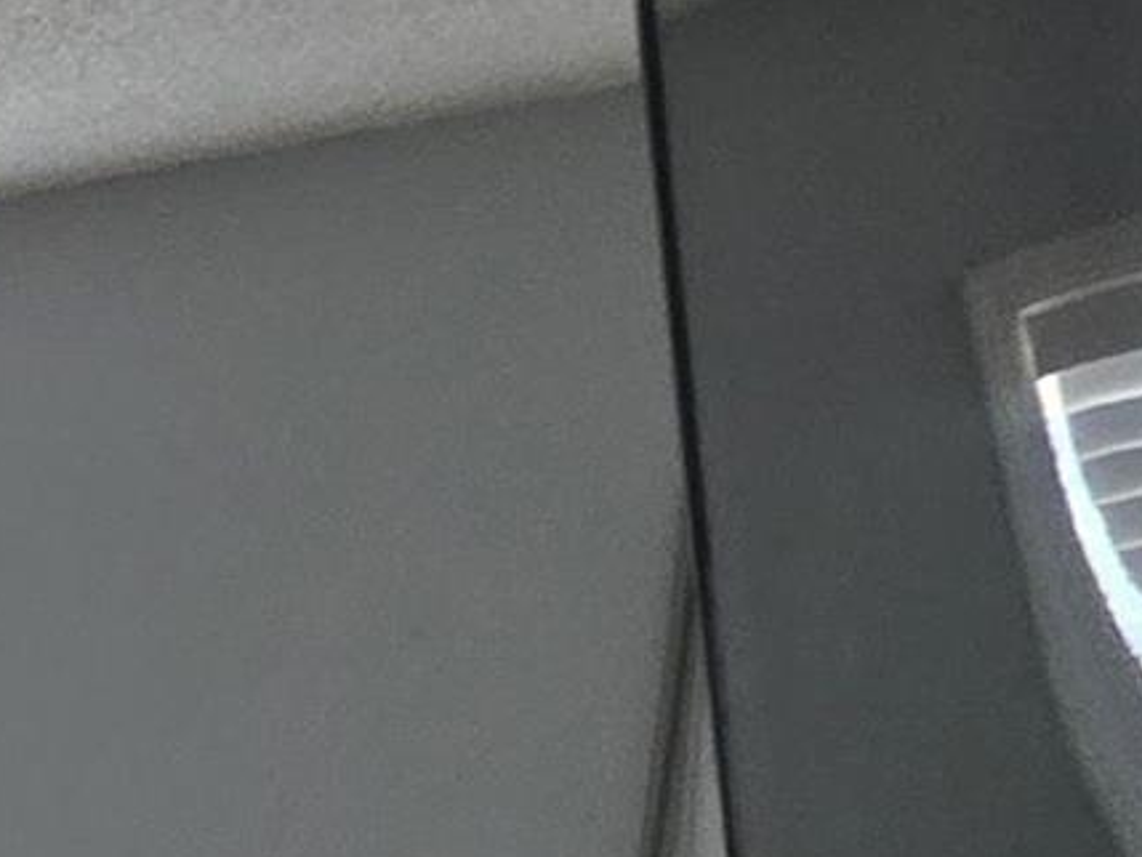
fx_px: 3069
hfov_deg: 10.0
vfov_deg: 13.8
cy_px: 1658
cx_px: -2721
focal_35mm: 93
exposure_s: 1/60
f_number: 1.9
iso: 250
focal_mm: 2.2
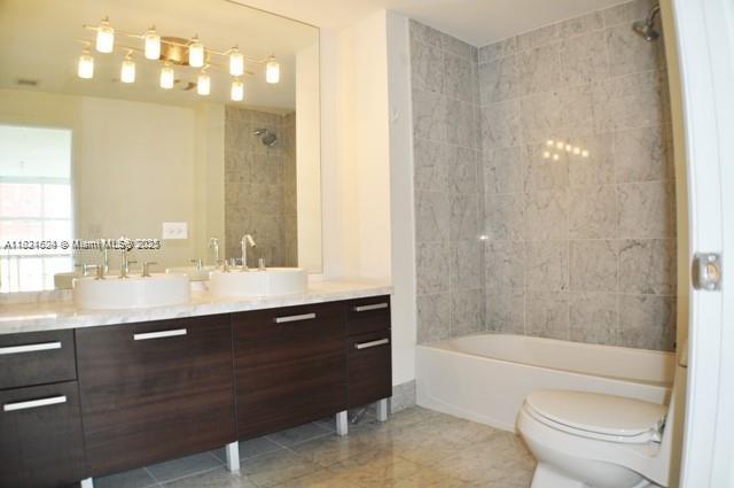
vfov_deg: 39.9
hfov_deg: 57.3
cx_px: 367
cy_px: 244
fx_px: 672
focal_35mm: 33
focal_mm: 22
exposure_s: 1/125
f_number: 3.8
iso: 450
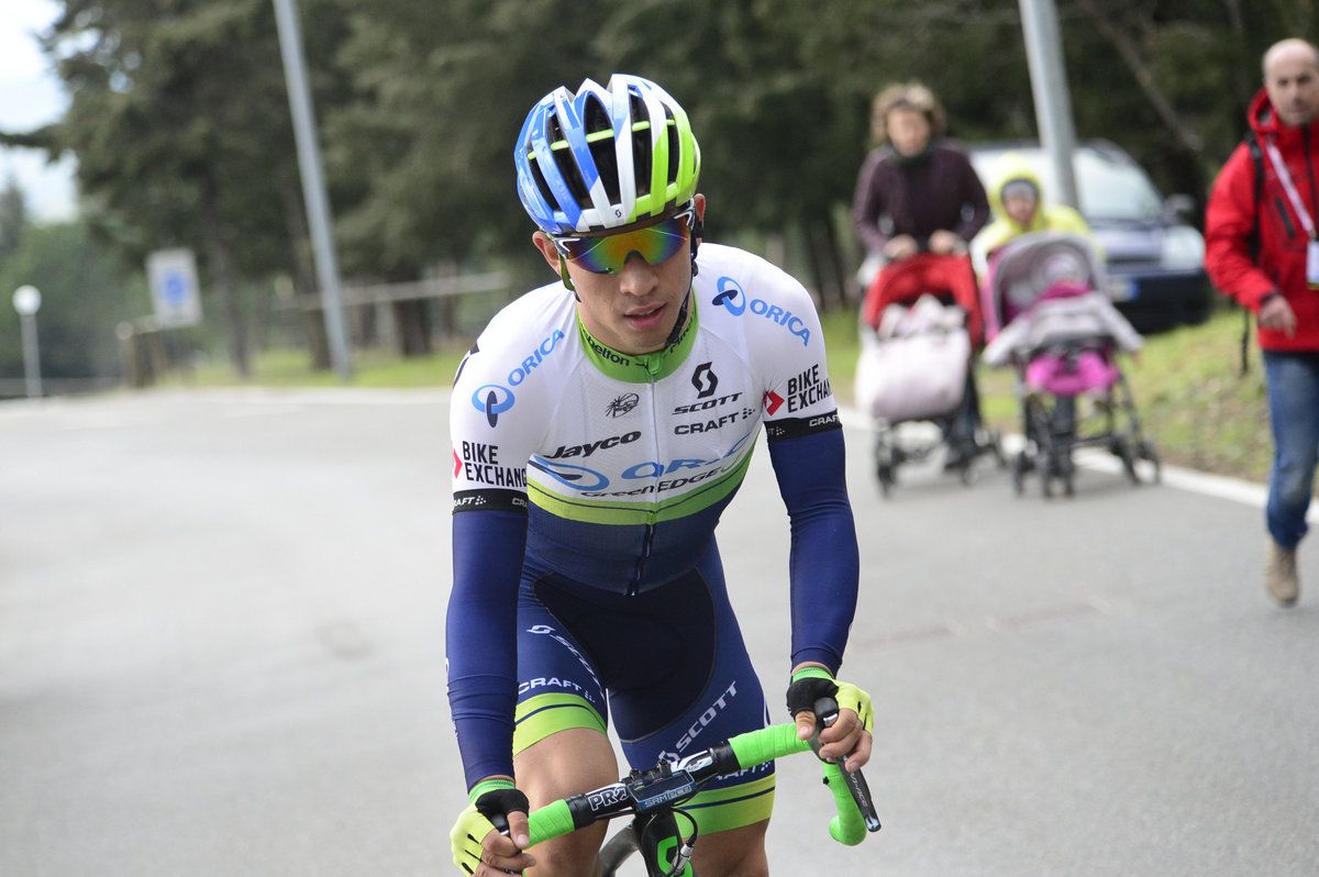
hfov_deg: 14.7
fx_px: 5125
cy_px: 438
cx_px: 660
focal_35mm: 140
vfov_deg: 9.8
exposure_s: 1/1000
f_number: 5.6
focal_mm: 140
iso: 3200
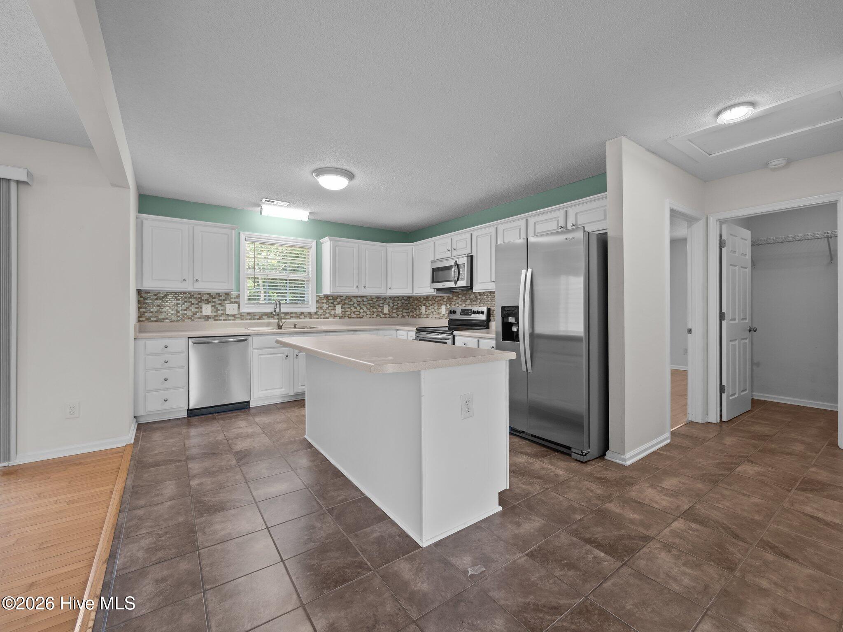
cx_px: 422
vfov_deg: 85.7
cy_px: 316
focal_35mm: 14
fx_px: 341
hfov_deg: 102.1
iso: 200
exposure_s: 1/4
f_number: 5.6
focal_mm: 7
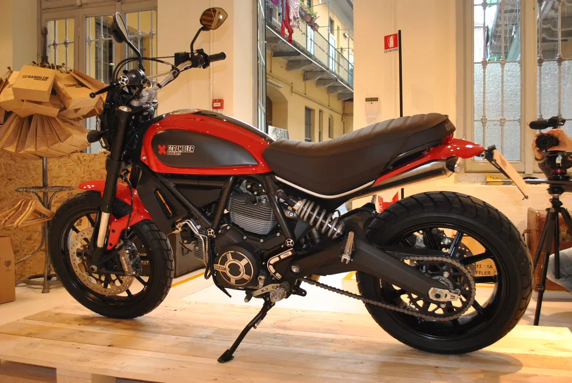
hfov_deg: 57.2
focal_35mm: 33
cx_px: 286
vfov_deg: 40.1
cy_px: 192
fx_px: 525
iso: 200
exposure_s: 1/60
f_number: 4
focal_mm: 22
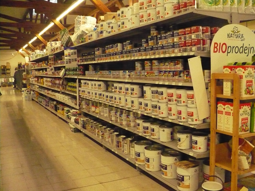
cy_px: 96
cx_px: 128
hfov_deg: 50.1
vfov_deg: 38.7
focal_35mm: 37
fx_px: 273
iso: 1250
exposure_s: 1/100
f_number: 2.8
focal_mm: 6.1
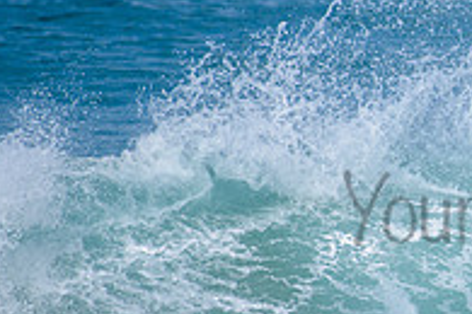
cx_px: 593
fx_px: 19534
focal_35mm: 1490
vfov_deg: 0.9
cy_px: 187
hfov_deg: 1.4
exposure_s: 1/2000
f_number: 5.6
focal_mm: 500
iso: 160
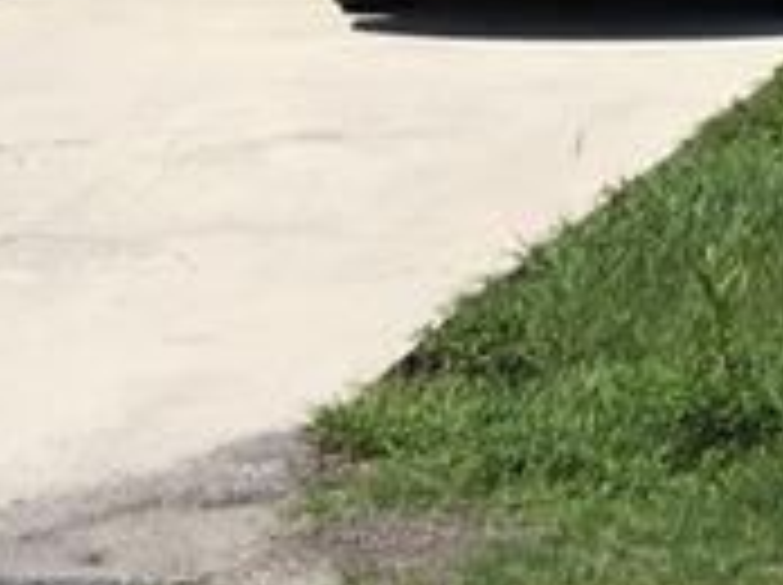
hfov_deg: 11.0
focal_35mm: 171
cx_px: 1314
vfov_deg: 8.0
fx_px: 3863
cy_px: -796
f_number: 2.2
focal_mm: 4.15
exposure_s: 1/2262
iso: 25
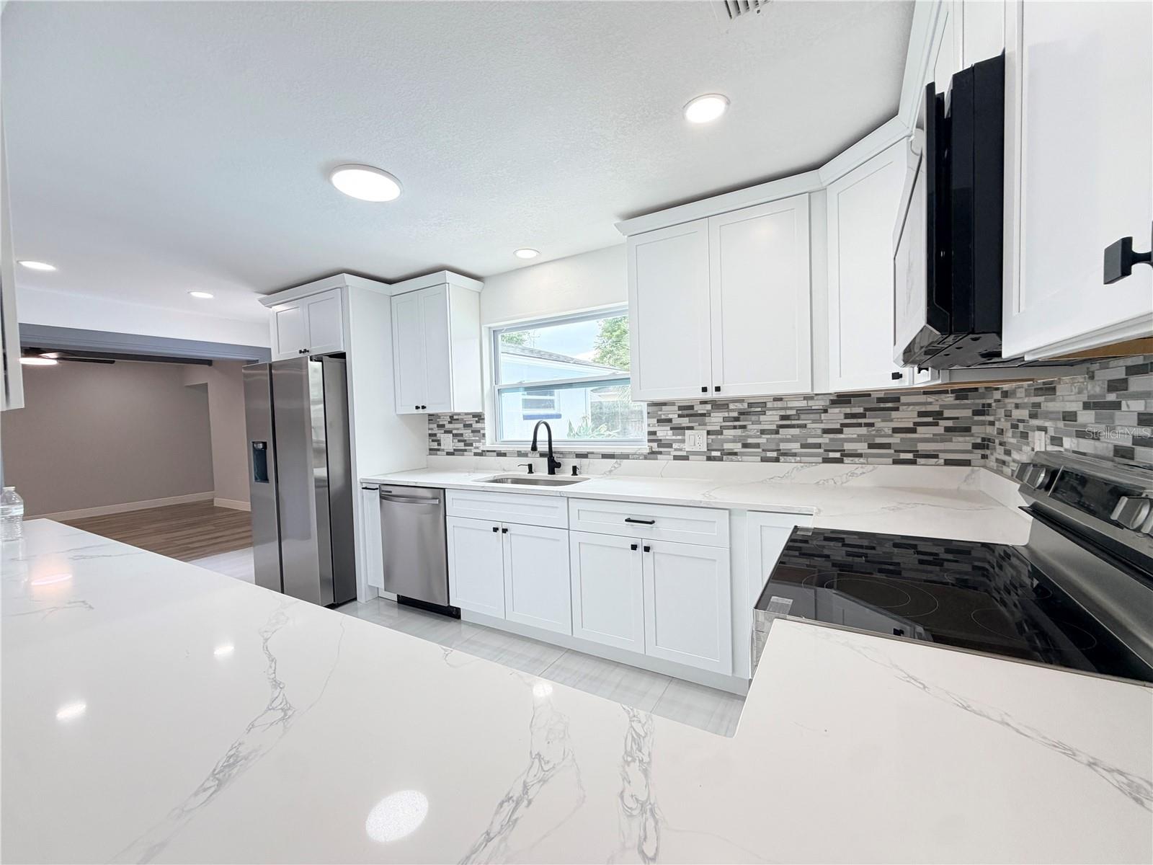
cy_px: 432
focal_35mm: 14
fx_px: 466
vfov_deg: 85.7
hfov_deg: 102.1
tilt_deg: -0.6
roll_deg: +2.4
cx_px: 576
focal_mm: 2.22
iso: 160
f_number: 2.2
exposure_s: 1/120
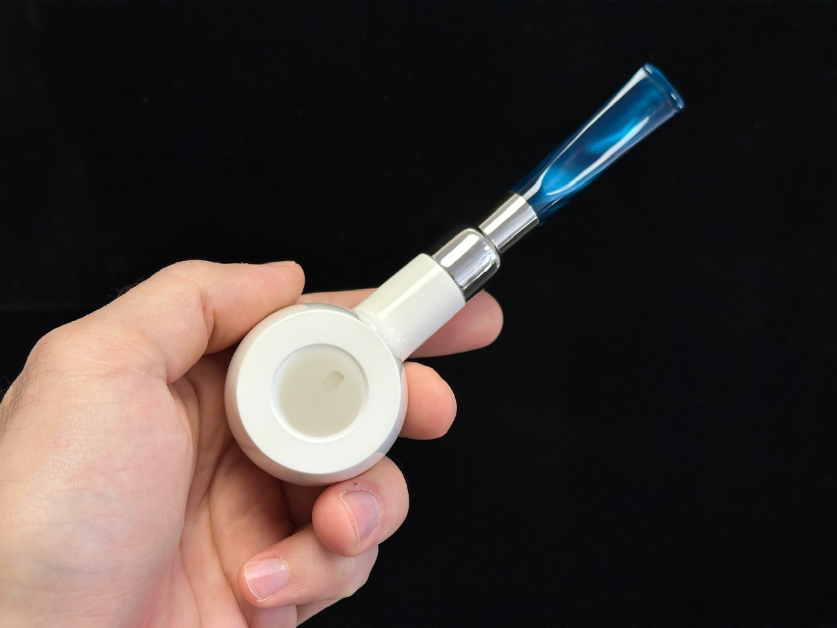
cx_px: 418
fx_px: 1161
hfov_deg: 39.7
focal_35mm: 48
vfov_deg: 30.3
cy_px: 314
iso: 64
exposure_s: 1/267
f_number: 1.78
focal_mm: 6.86
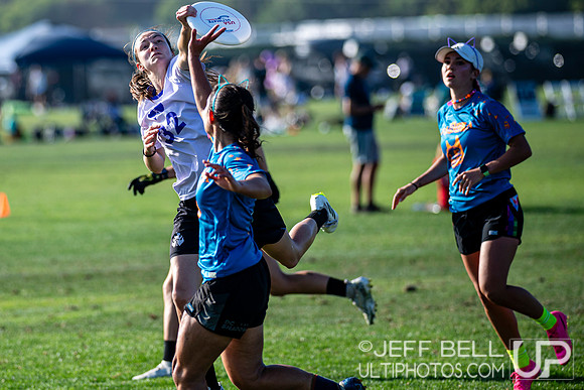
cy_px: 133
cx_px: 186
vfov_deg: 5.3
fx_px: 4198
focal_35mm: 259
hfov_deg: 8.0
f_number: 3.2
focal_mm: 190
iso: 280
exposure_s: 1/2500
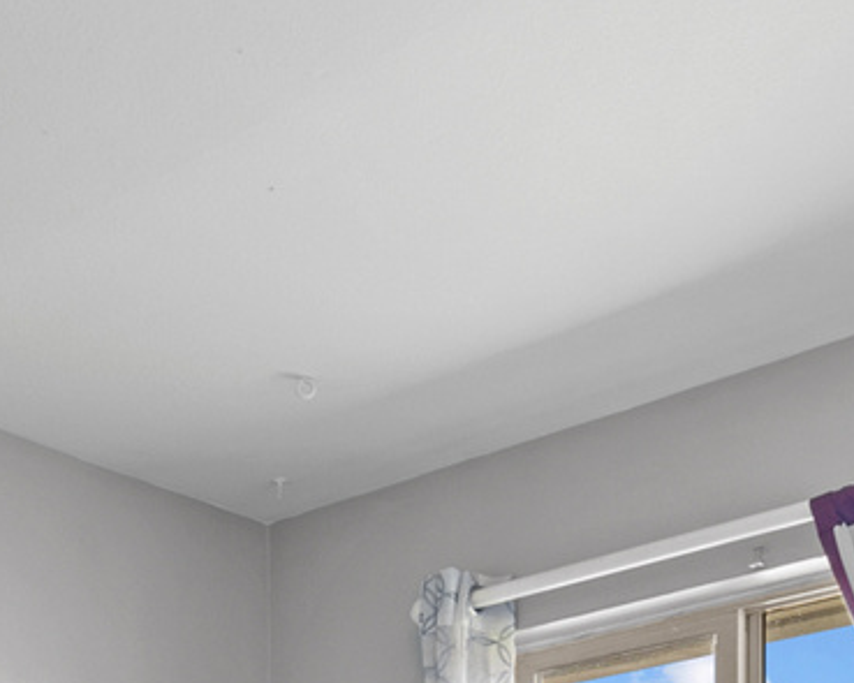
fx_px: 1845
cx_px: 25
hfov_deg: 25.0
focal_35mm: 73
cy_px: 1170
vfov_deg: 17.6
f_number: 8
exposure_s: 1/2
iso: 500
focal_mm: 14
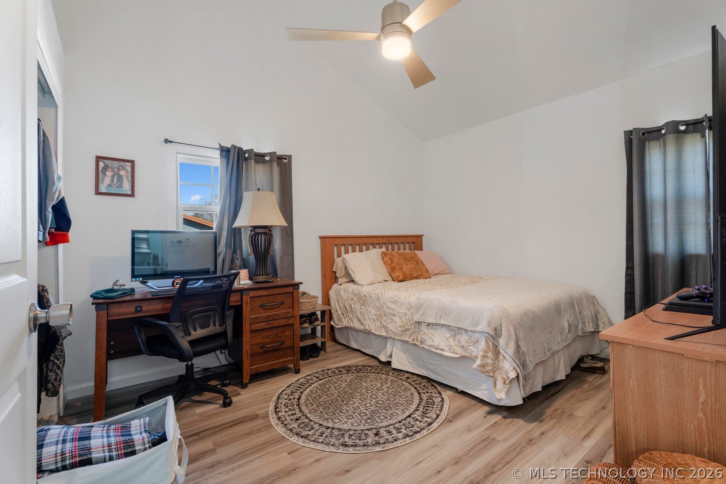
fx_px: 323
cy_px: 242
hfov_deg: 96.7
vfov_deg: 73.7
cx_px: 363
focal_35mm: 16
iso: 160
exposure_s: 1/1.67
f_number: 8
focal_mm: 16
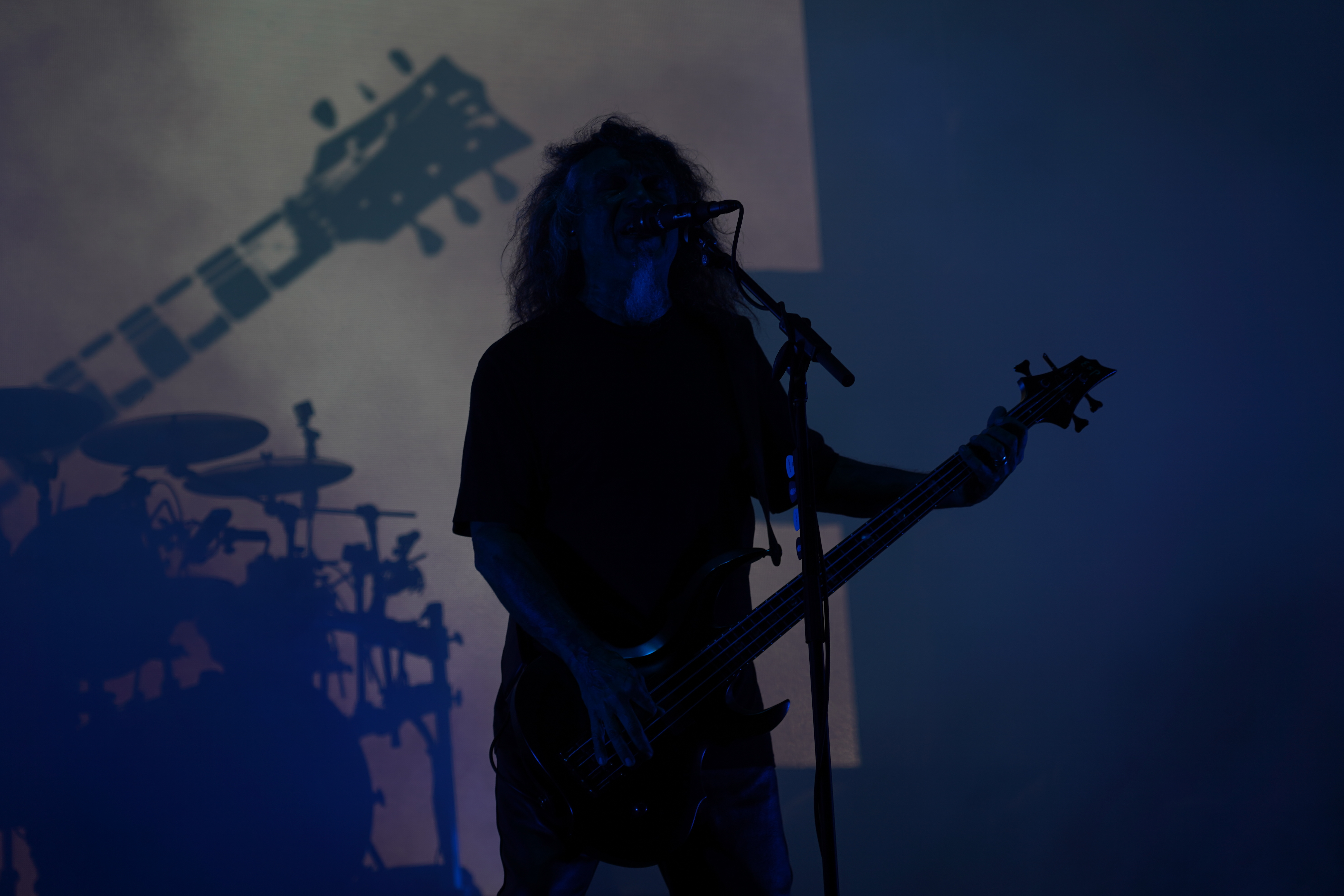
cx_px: 678
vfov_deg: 12.9
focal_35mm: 106
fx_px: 3957
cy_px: 447
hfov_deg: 19.3
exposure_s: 1/160
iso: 100
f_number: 4.5
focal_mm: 105
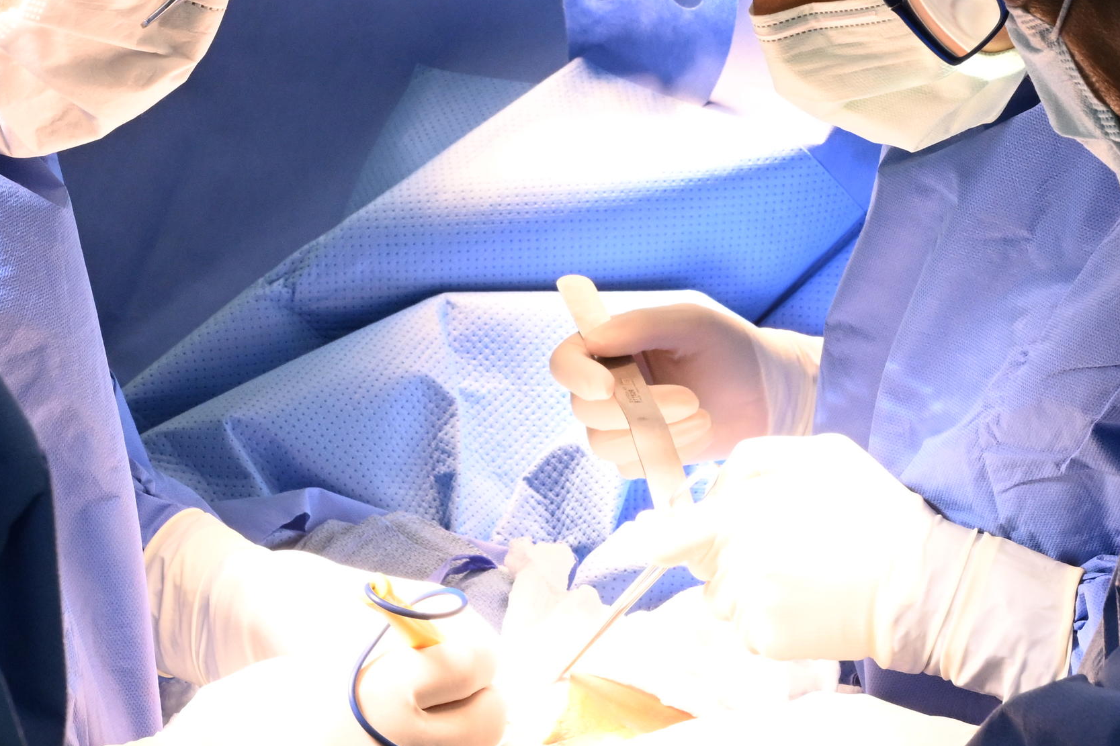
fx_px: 3546
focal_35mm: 114
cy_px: 336
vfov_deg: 12.0
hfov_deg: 17.9
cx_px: 613
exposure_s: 1/100
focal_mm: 38
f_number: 11
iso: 1600
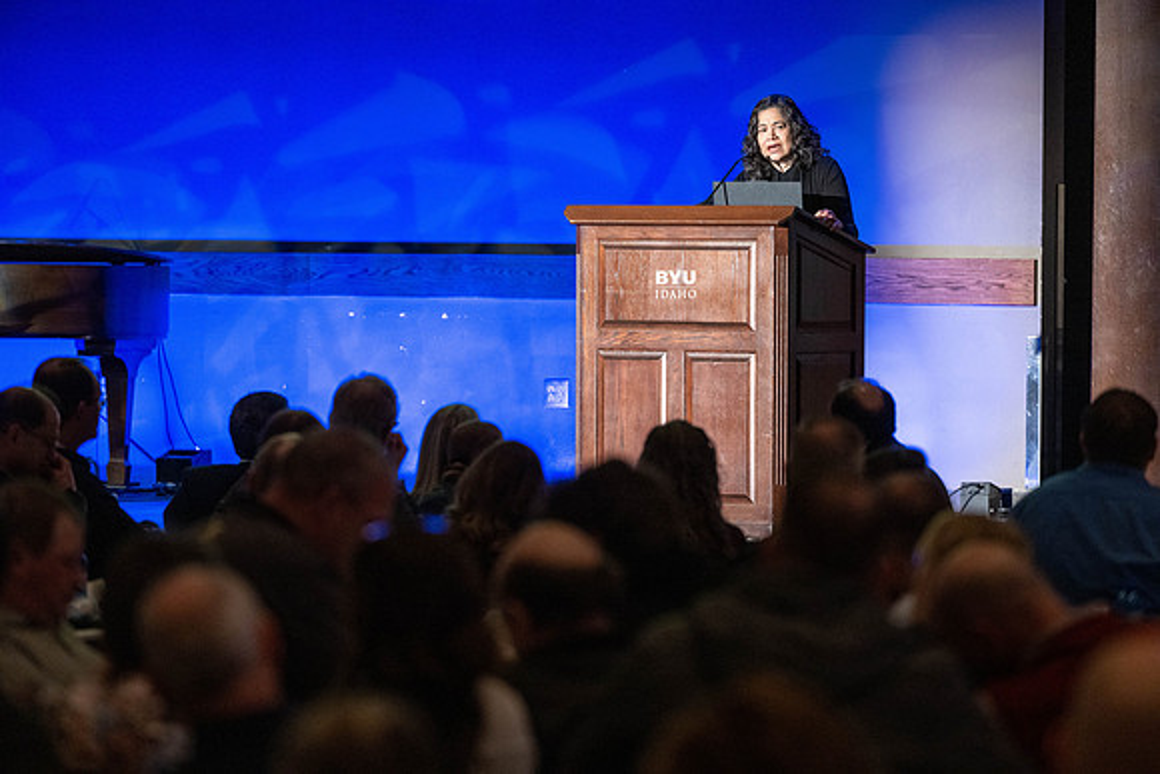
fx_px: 6446
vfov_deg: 6.9
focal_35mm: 200
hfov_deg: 10.3
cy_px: 387
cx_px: 580
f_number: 3.5
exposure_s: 1/160
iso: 2000
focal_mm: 200
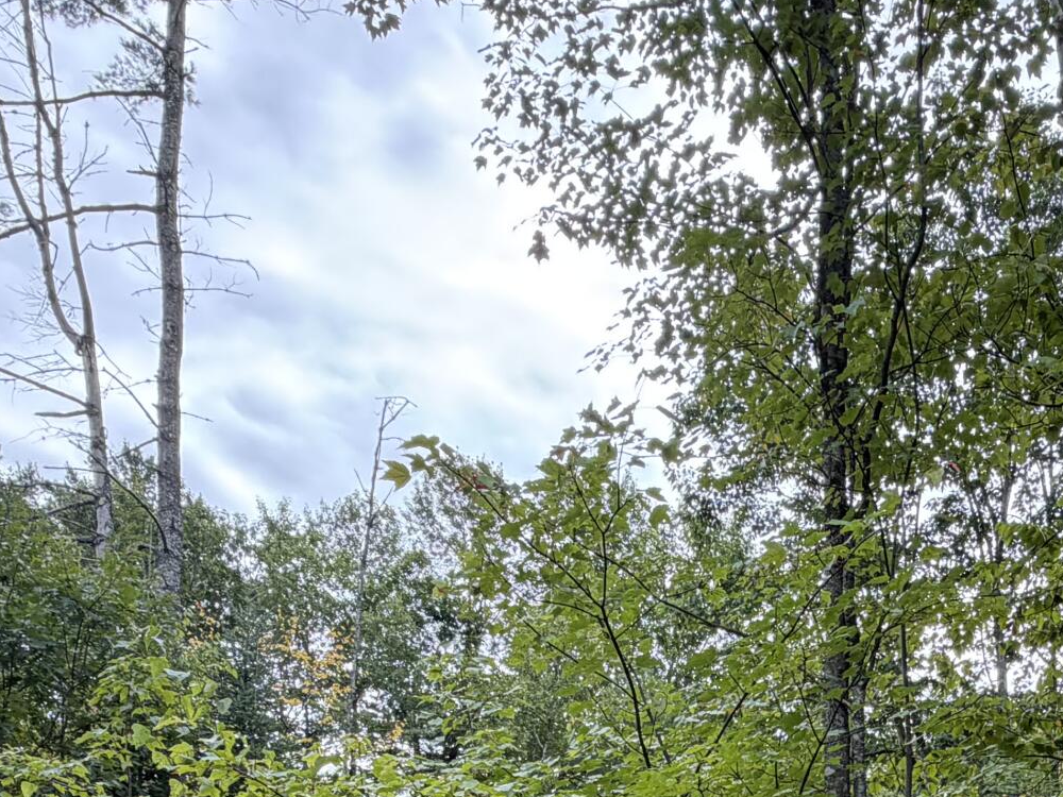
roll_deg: -1.9
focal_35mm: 42
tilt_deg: -2.3
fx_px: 1290
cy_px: 1054
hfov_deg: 43.2
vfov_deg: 28.0
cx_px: 809
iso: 50
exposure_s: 1/300
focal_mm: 2.22
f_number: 2.2
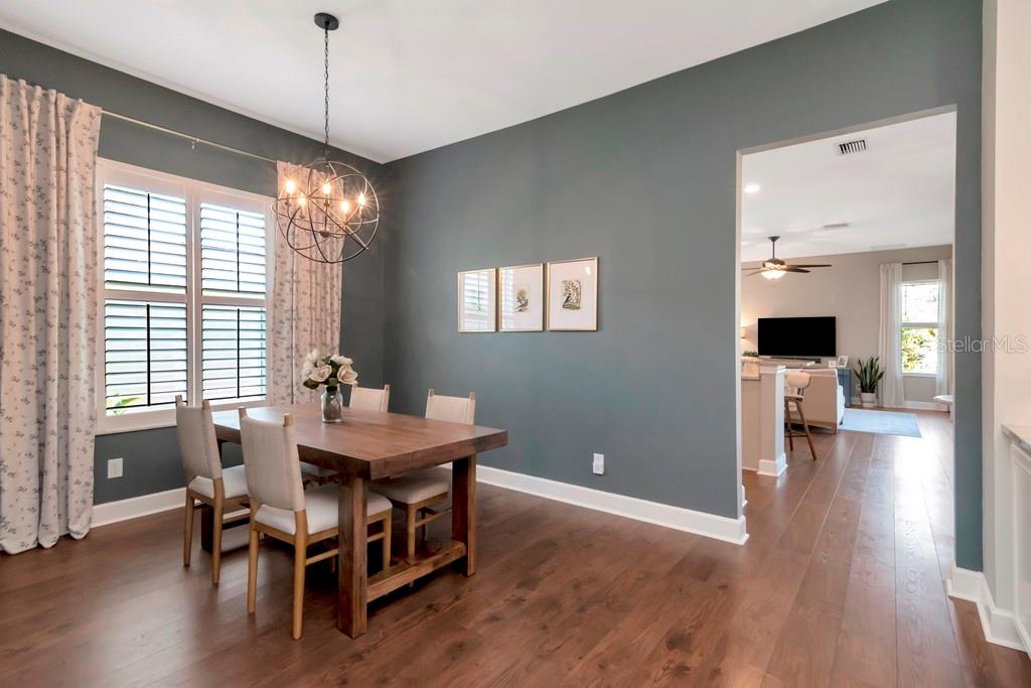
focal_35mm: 16
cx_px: 516
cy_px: 344
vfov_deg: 72.1
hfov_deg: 95.0
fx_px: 473
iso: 800
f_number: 10
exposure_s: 1/20
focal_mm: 11
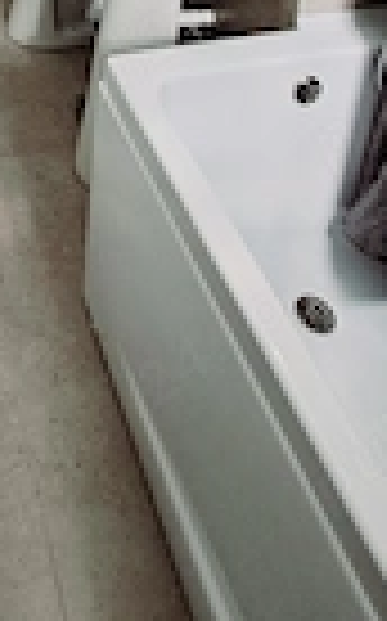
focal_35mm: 40
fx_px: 676
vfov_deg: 33.3
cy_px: -216
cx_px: -18
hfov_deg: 29.4
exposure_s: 1/50
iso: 125
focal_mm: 1.74
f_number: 2.2
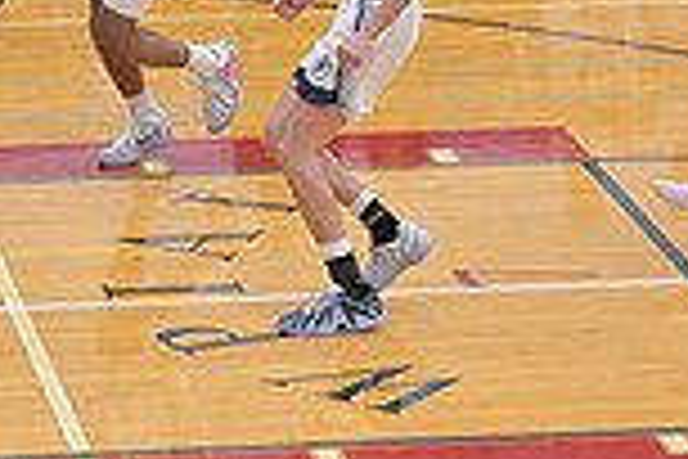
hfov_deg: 5.8
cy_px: -117
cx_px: -499
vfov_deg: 3.9
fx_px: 6650
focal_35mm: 348
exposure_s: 1/800
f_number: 4
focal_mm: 92
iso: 5000
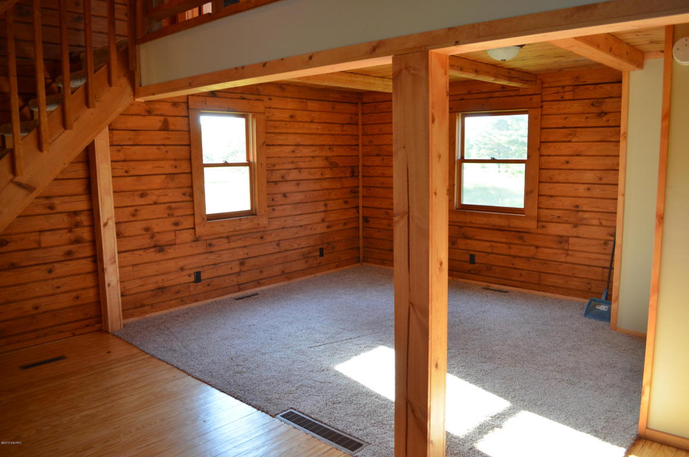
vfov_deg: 47.7
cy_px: 228
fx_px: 516
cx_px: 344
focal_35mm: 27
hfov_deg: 67.5
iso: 400
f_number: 4
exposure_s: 1/60
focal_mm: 18
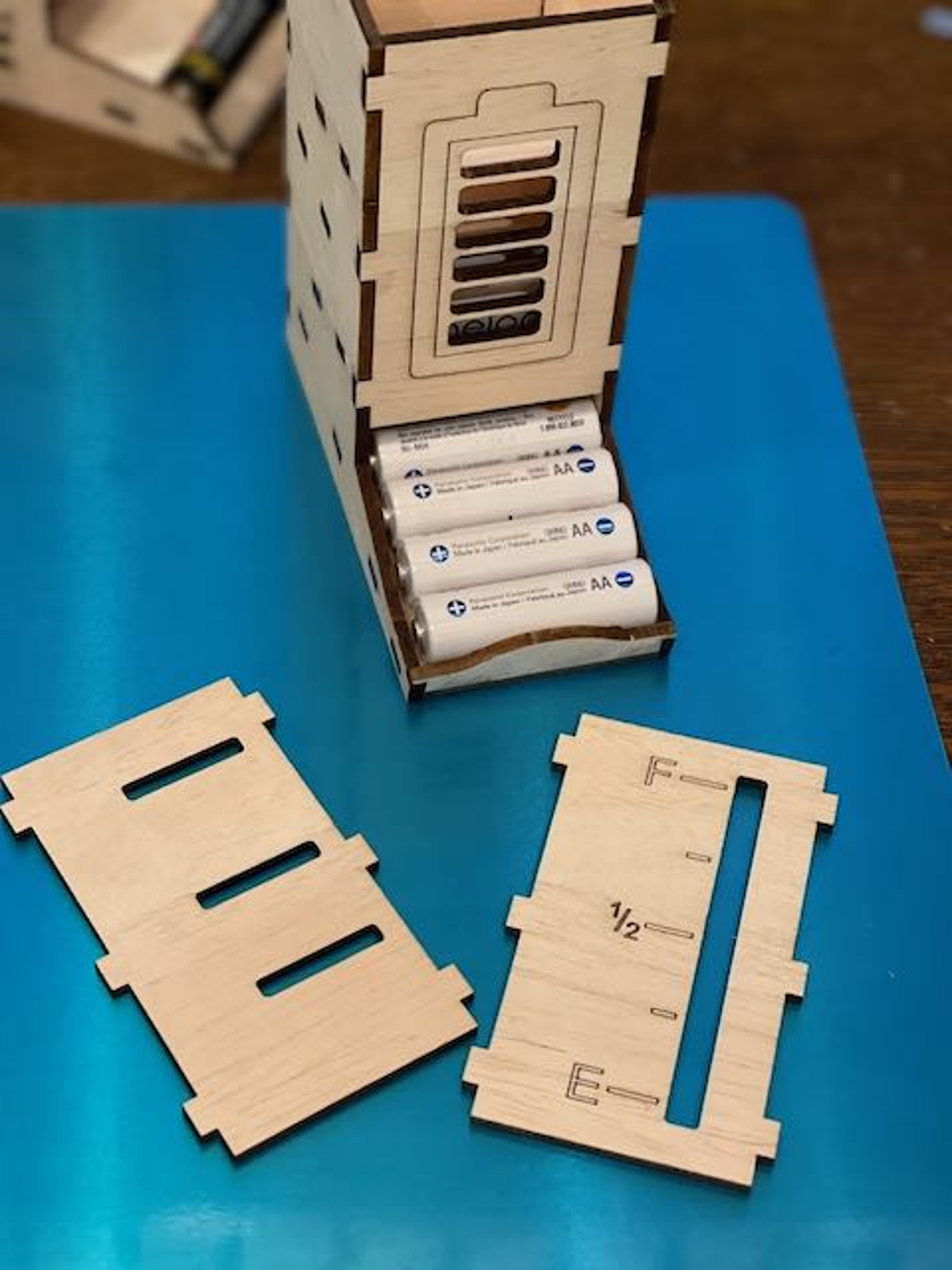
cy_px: 635
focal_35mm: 64
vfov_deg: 30.3
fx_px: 2347
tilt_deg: -49.4
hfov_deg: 22.9
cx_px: 476
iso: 320
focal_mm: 7.5
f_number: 2.2
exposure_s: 1/40
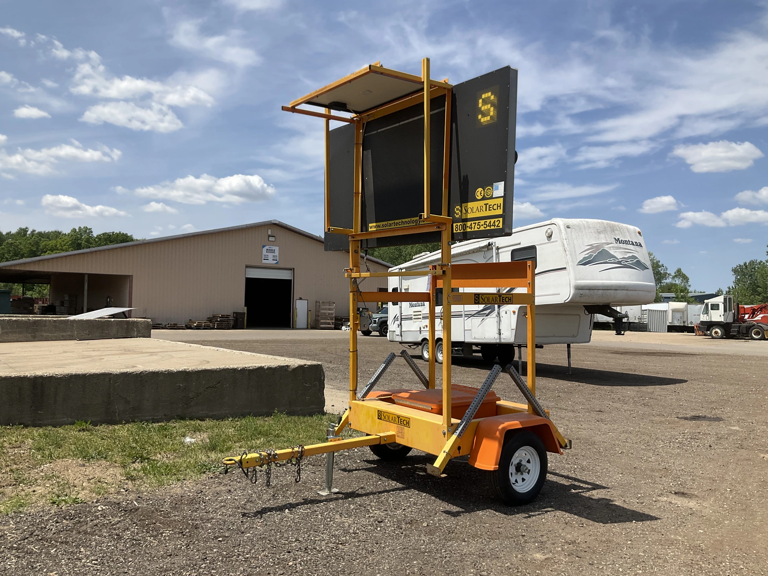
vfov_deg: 48.2
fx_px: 643
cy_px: 288
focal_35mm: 29
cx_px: 384
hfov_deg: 61.7
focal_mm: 3
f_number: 1.8
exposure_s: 1/2667
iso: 25
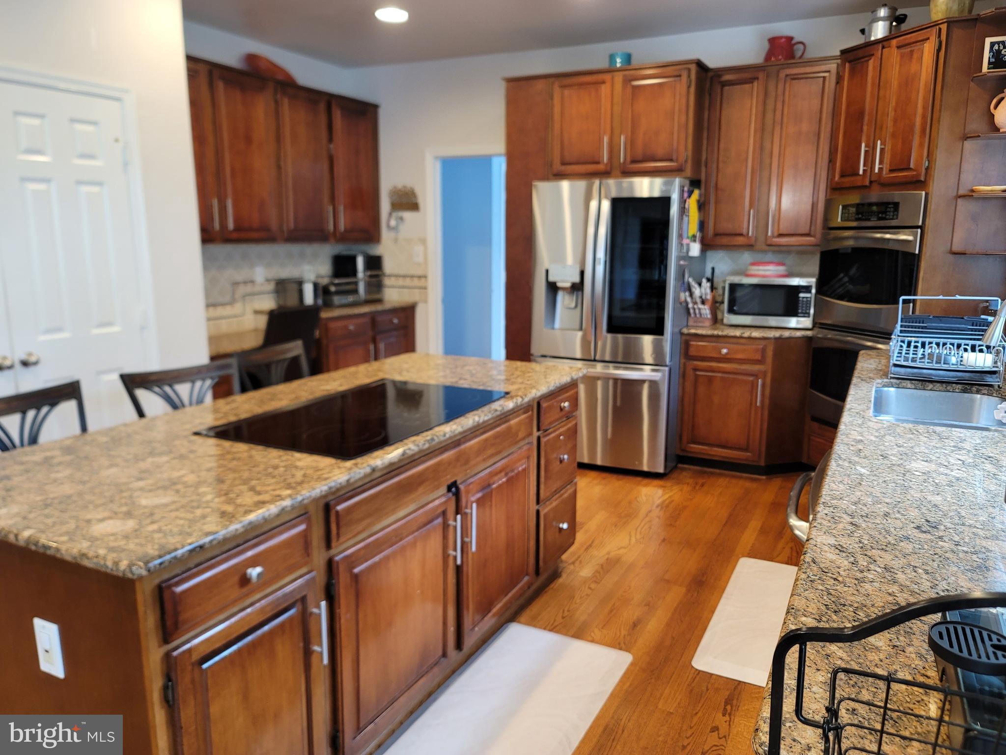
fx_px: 727
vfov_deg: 54.9
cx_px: 503
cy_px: 378
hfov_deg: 69.4
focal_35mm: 25
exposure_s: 1/60
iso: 250
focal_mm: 7
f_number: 1.8
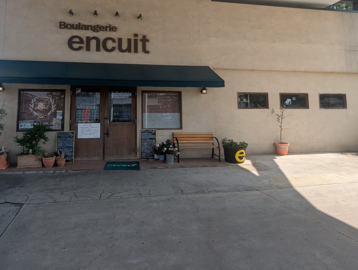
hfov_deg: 68.8
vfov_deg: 53.7
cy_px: 85
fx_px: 259
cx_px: 148
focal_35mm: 25
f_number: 2.2
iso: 48
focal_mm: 2.35
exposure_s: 1/959
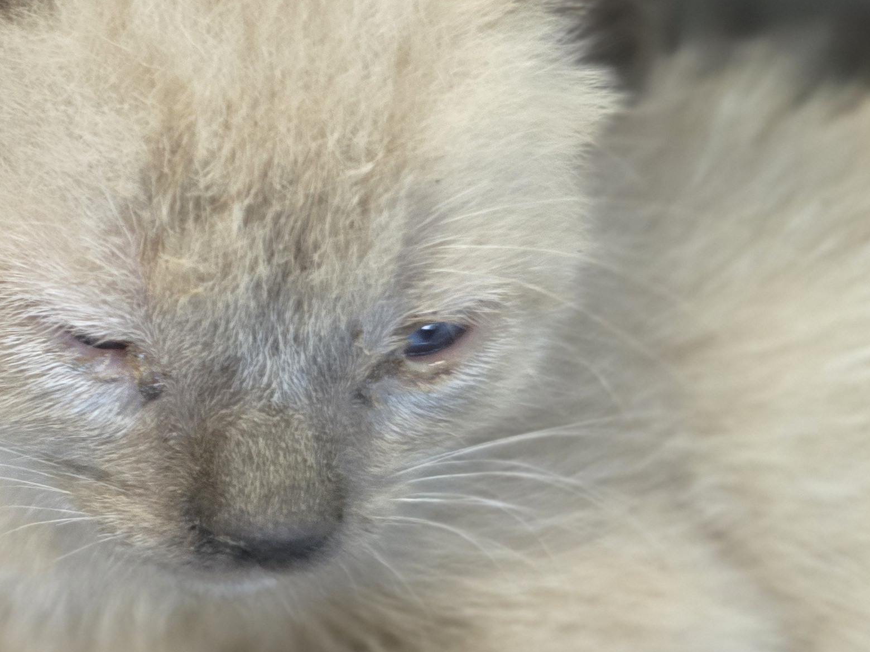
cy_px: 406
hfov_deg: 28.8
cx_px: -143
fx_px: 1483
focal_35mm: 59
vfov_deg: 24.7
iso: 400
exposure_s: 1/34.6
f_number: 1.7
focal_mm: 6.3
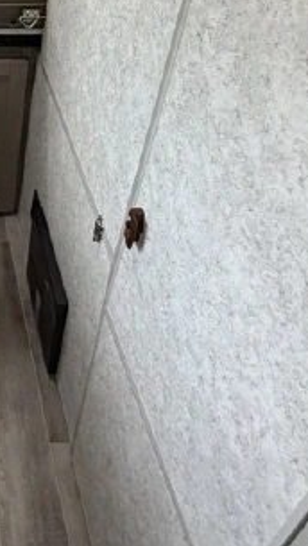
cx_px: -95
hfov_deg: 25.5
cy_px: 97
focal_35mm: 40
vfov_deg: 47.3
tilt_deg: -30.8
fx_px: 580
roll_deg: +1.9
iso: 320
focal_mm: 2.22
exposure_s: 1/88
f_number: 2.2
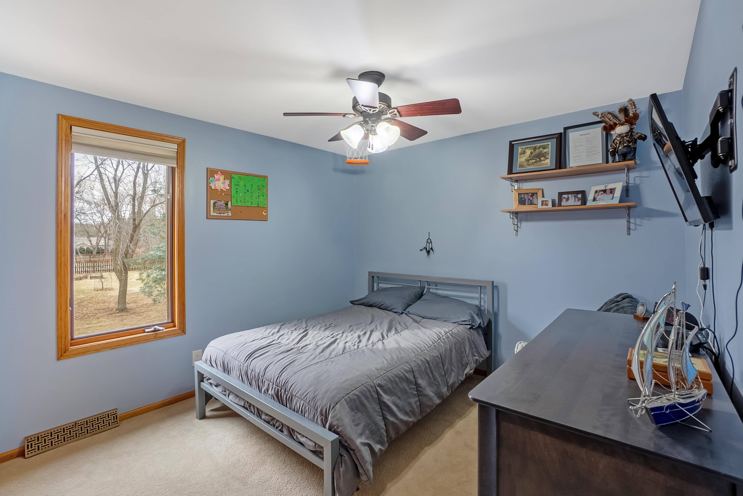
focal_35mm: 15
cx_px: 372
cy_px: 248
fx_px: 310
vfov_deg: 77.3
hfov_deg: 100.4
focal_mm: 10
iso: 400
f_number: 8
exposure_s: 1/125
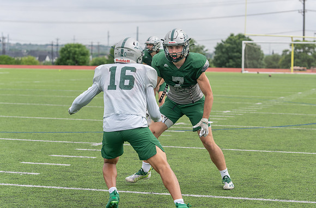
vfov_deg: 12.5
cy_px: 88
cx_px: 181
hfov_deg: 18.8
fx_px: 956
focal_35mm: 109
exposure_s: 1/1250
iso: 250
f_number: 4
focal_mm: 90
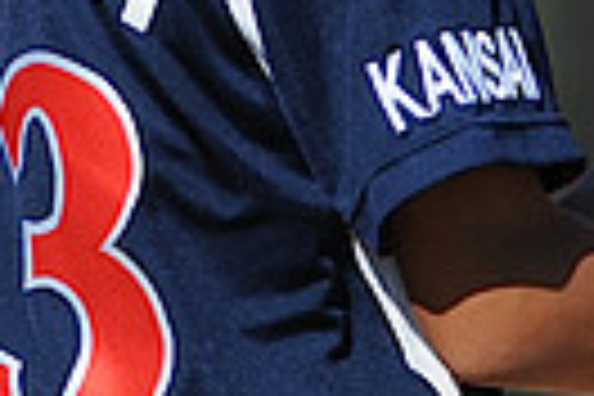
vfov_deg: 0.7
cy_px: -385
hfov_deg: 1.0
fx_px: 32568
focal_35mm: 1974
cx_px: 1030
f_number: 4
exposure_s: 1/2000
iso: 200
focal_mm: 300
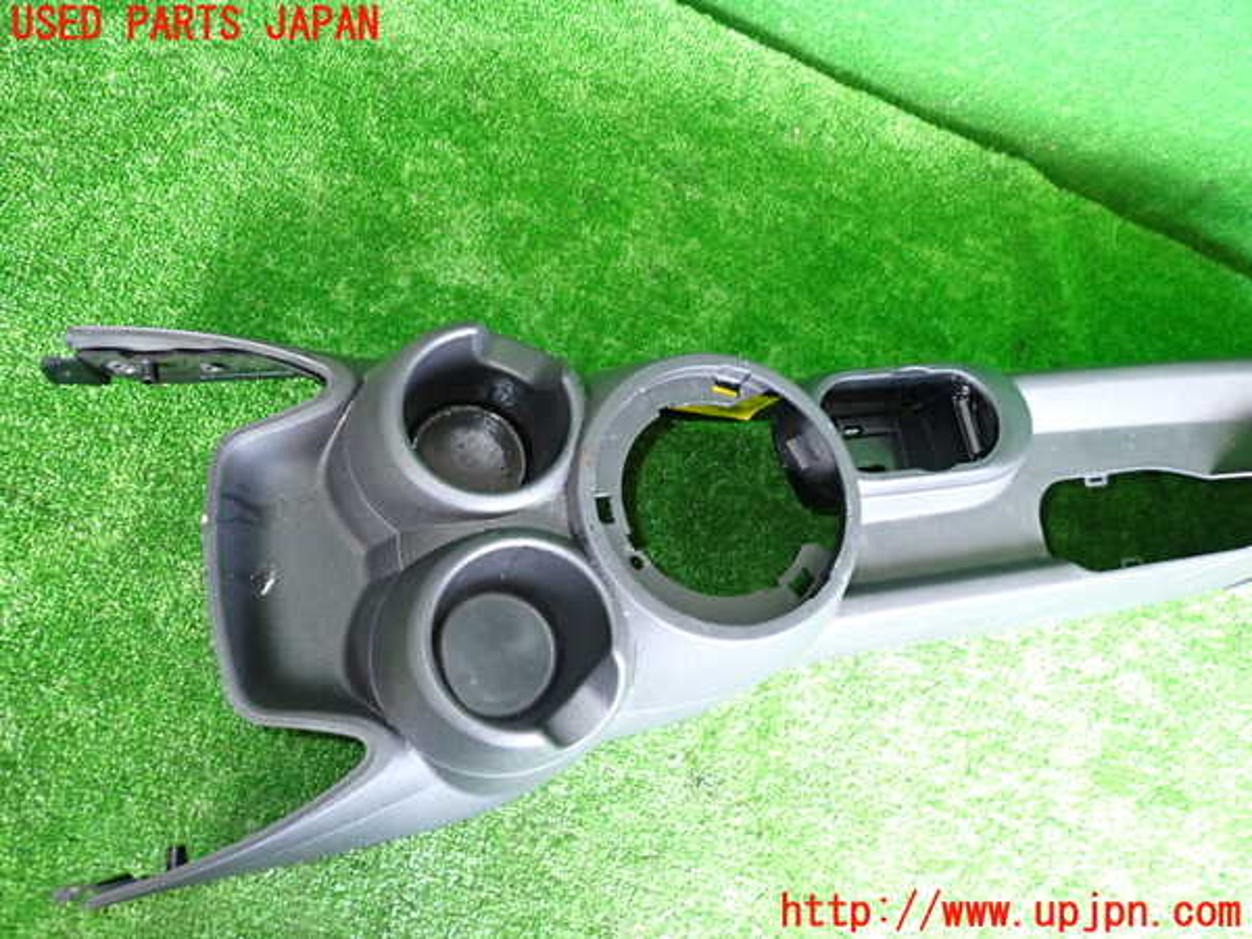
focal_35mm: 25
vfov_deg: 54.9
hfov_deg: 69.4
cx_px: 626
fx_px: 904
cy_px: 470
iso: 500
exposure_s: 1/30
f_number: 2
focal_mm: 4.5
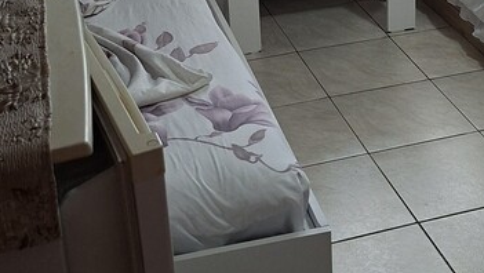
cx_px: 347
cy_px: -74
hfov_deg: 28.6
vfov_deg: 15.8
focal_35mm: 73
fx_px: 938
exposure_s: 1/33
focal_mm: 5.54
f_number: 1.8
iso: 320
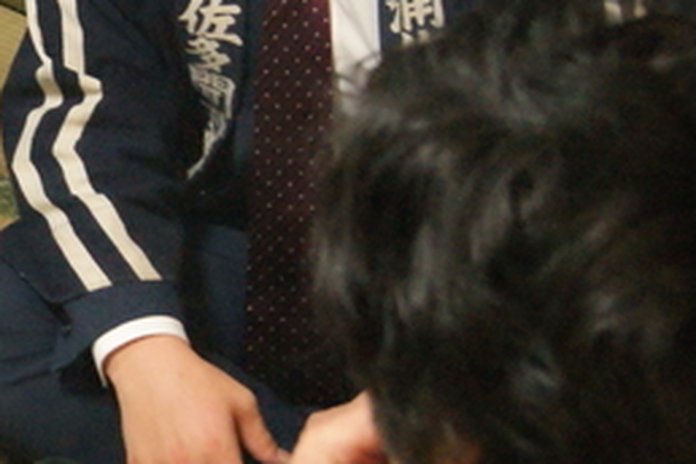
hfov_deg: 12.9
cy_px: 198
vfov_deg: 8.9
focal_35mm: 155
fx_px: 2996
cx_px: -175
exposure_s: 1/40
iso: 1600
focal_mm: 26
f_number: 4
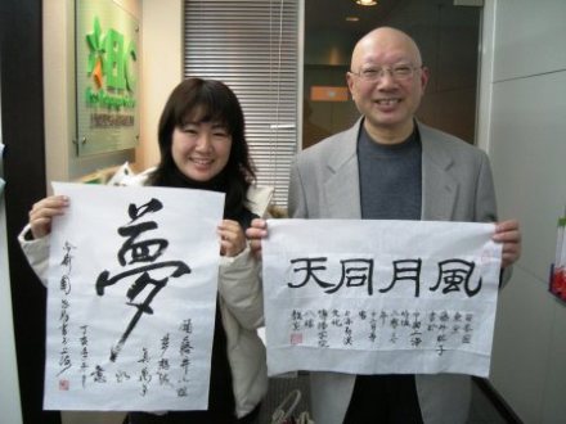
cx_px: 283
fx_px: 572
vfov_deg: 40.7
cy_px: 212
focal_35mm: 35
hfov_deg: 52.6
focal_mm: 5.7
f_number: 2.8
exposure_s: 1/41
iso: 275
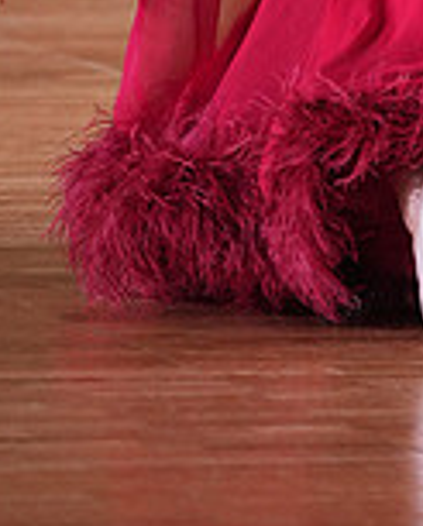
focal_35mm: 711
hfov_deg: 2.2
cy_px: -388
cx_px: 511
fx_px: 11093
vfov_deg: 2.7
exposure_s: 1/500
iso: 1600
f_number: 2.8
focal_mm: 200
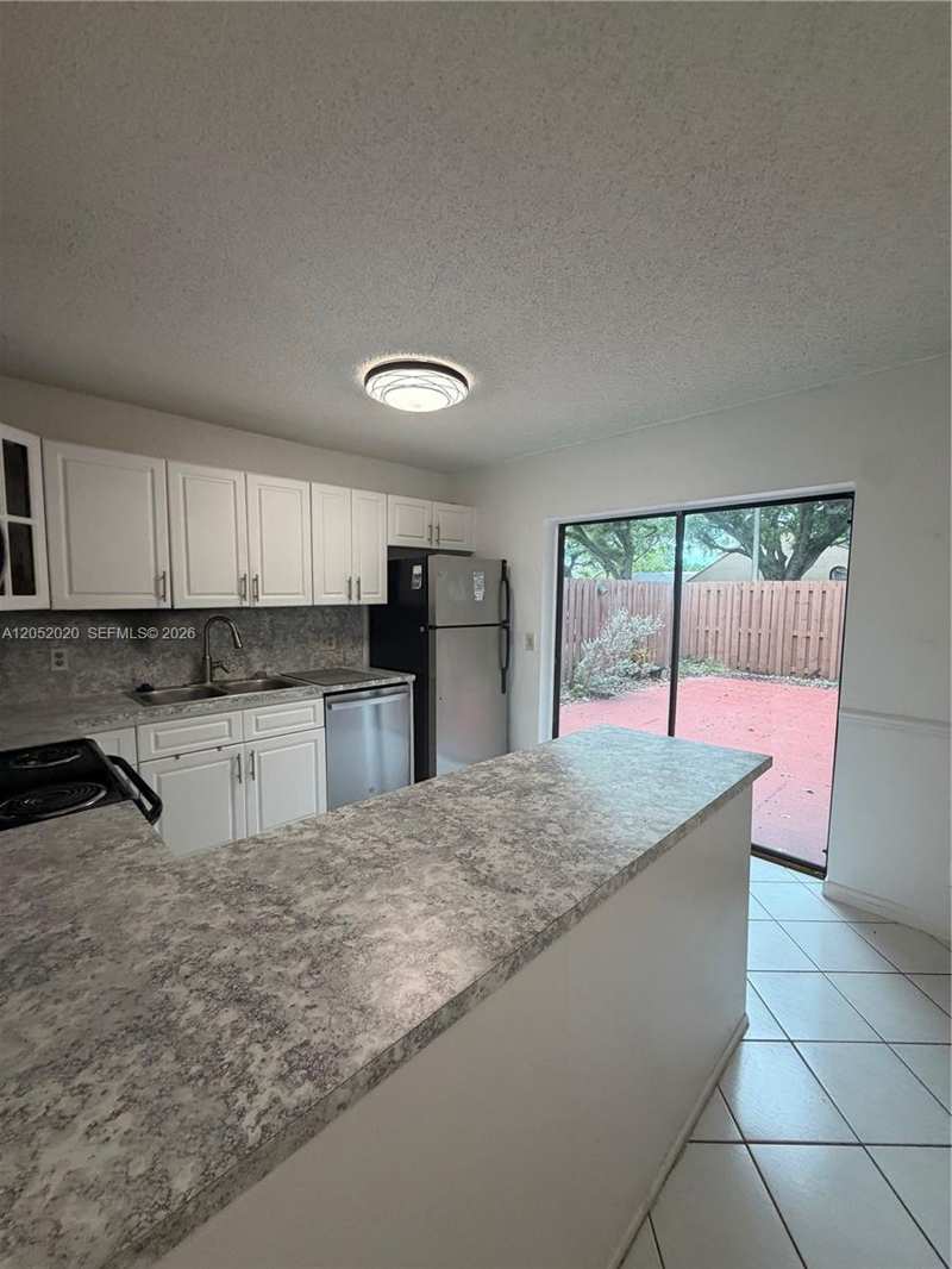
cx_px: 476
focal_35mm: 14
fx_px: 513
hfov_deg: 85.7
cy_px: 634
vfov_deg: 102.1
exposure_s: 1/120
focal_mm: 2.22
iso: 200
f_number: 2.2
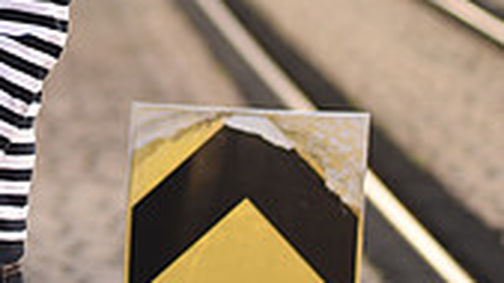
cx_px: 0
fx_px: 3354
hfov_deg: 8.5
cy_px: -229
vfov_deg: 4.8
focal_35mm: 251
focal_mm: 70
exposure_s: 1/250
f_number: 2.8
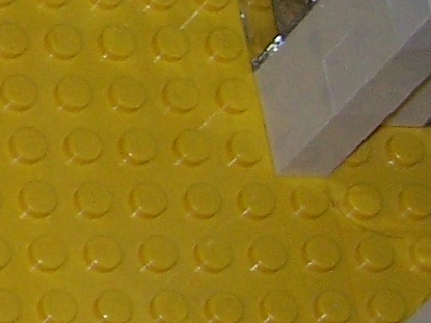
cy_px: 91
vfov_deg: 5.1
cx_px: -1234
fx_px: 3622
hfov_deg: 5.9
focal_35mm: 291
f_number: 2.8
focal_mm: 7.8
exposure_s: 1/60
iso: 125
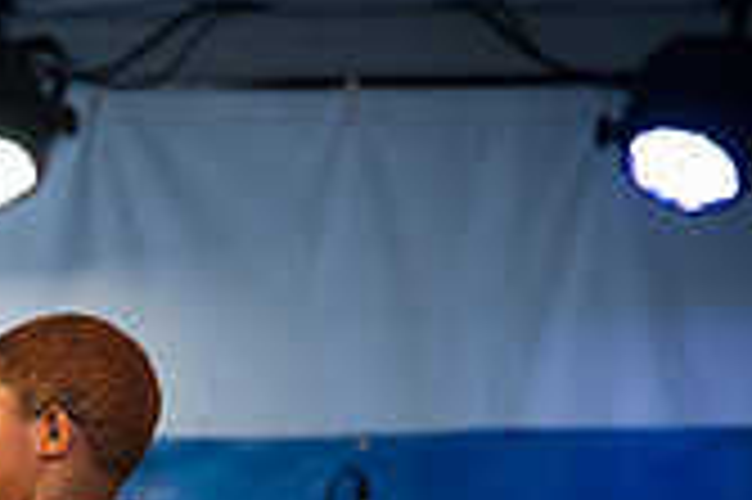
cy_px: 815
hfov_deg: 3.5
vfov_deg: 2.3
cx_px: -315
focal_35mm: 590
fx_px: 12312
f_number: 5.6
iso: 2000
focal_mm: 170
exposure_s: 1/160
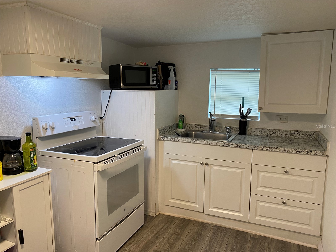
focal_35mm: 26
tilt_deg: -10.2
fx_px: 252
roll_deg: -0.6
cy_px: 126
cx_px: 168
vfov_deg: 53.1
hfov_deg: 67.3
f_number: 1.8
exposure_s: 1/60
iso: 80
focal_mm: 4.25
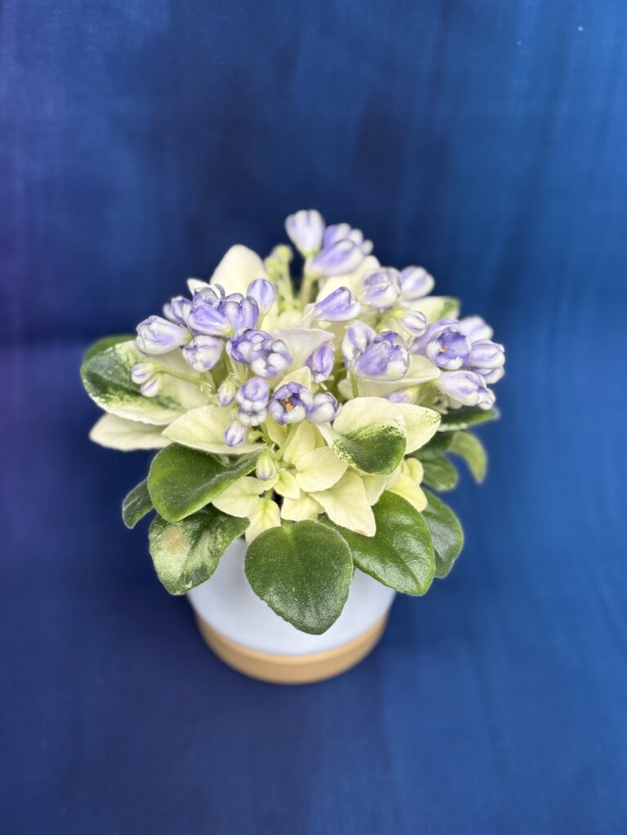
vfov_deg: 36.8
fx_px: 1256
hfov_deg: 28.0
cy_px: 418
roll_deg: -2.4
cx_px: 314
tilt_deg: -41.8
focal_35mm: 52
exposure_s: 1/40
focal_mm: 5.96
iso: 200
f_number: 1.6
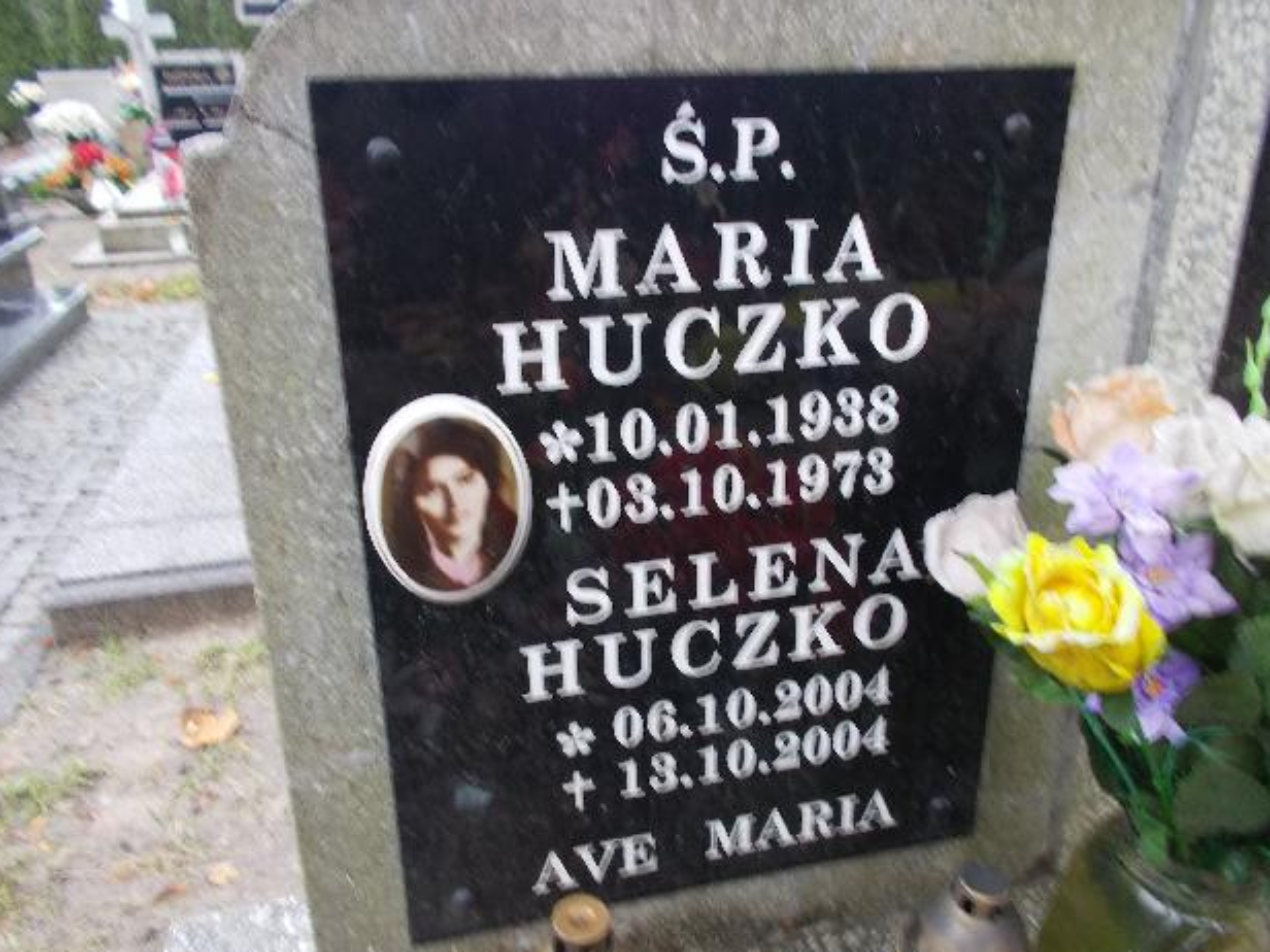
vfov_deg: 51.3
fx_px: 991
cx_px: 614
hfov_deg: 65.3
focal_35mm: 27
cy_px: 488
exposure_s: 1/15
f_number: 3.2
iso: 200
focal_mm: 4.6
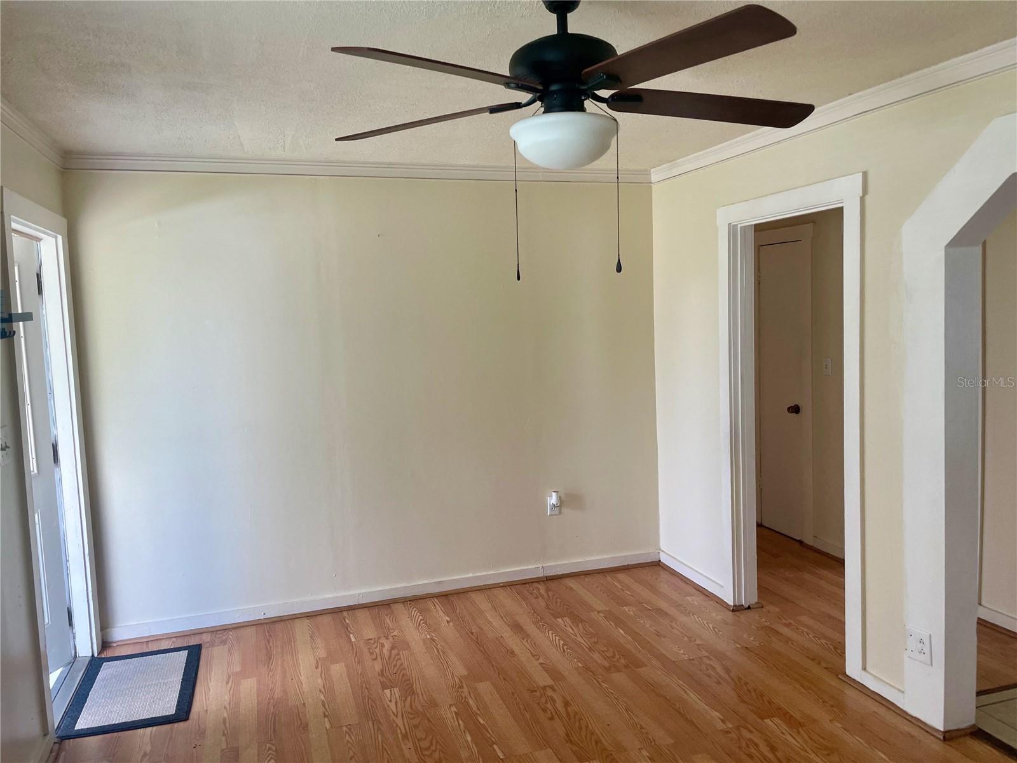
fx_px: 764
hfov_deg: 67.3
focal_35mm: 26
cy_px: 382
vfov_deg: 53.1
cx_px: 508
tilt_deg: -3.1
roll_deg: +1.8
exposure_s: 1/121
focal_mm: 4.2
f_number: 1.6
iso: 100
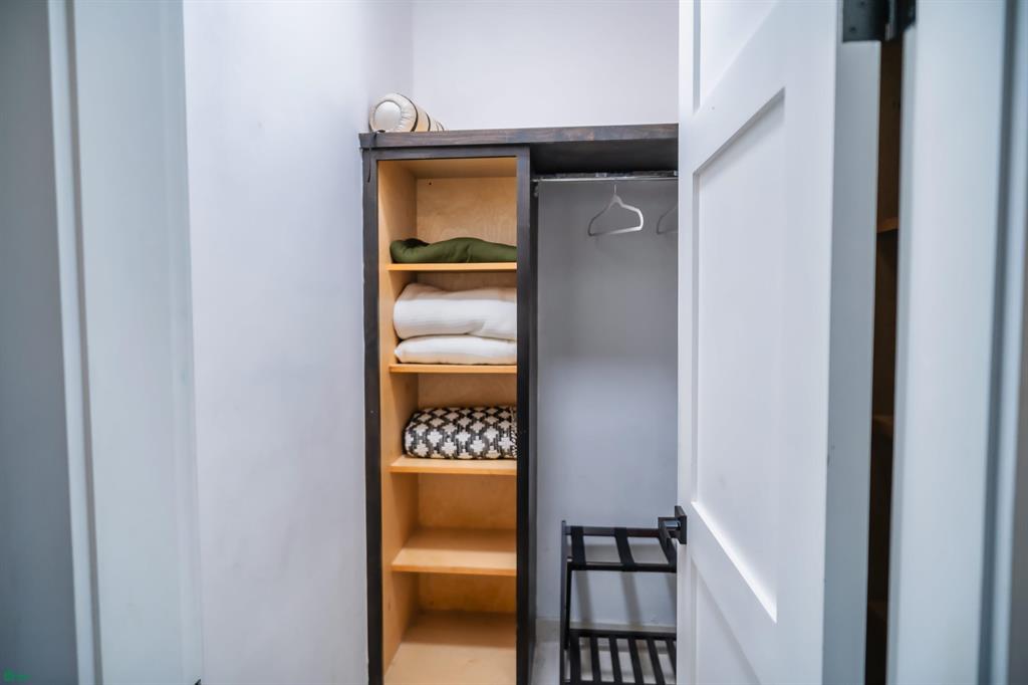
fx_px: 571
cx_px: 514
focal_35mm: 20
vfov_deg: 61.9
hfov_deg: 84.0
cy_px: 342
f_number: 2.8
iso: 500
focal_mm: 20
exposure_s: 1/45
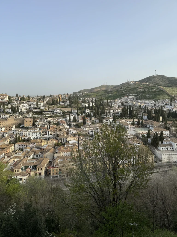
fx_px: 164
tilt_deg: -5.8
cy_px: 118
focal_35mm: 24
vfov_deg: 71.6
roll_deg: -1.1
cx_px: 88
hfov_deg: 56.8
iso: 80
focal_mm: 6.86
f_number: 1.78
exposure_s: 1/1923
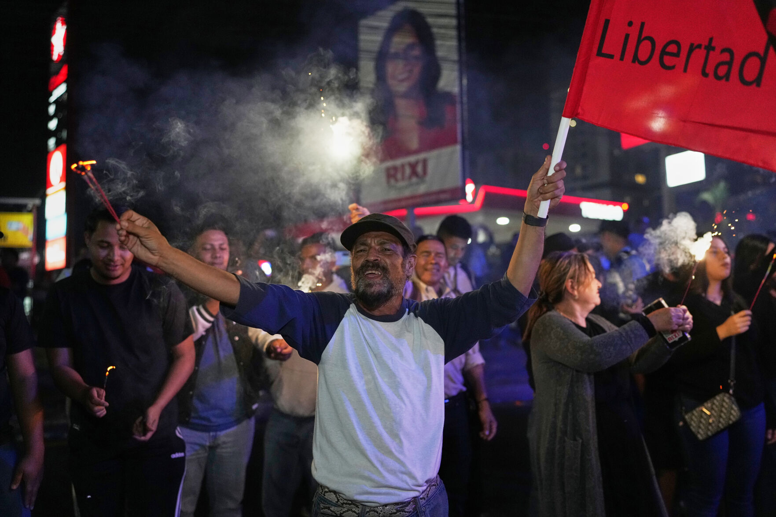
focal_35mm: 35
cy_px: 258
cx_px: 388
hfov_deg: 54.4
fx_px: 754
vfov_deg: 37.8
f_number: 2
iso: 3200
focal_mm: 35
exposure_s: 1/250
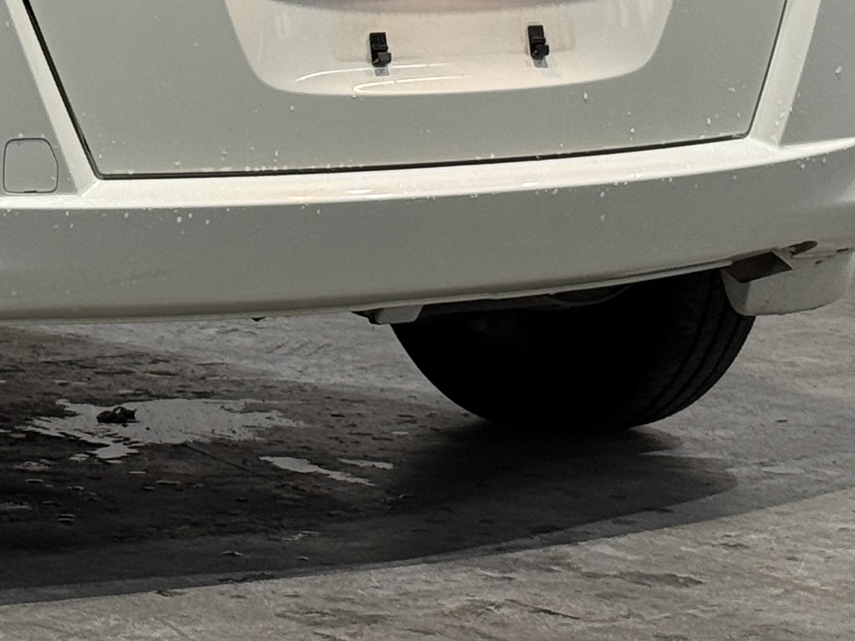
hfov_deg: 11.2
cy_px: -292
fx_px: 4249
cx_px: -227
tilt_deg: +0.6
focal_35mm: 172
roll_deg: +0.0
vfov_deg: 8.5
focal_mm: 6.76
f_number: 1.78
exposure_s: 1/60
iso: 64
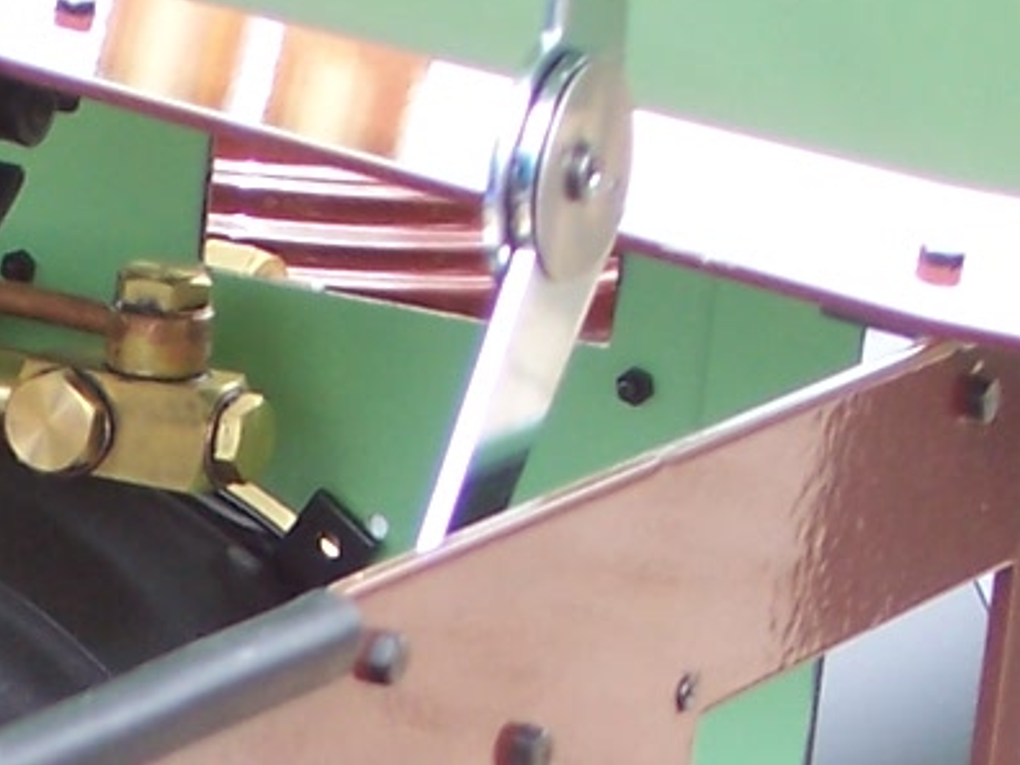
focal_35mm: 276
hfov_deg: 7.1
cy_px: 1458
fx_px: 8133
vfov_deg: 5.3
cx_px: -407
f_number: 4
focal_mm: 10.8
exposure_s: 1/125
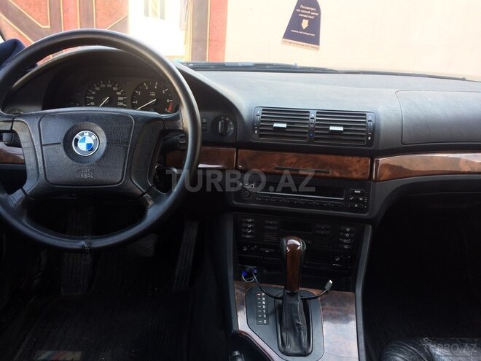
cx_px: 240
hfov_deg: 61.7
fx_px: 403
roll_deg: -2.6
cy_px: 180
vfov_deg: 48.2
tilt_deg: -17.8
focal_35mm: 29
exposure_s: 1/50
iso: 32
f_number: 2.2
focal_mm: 4.15
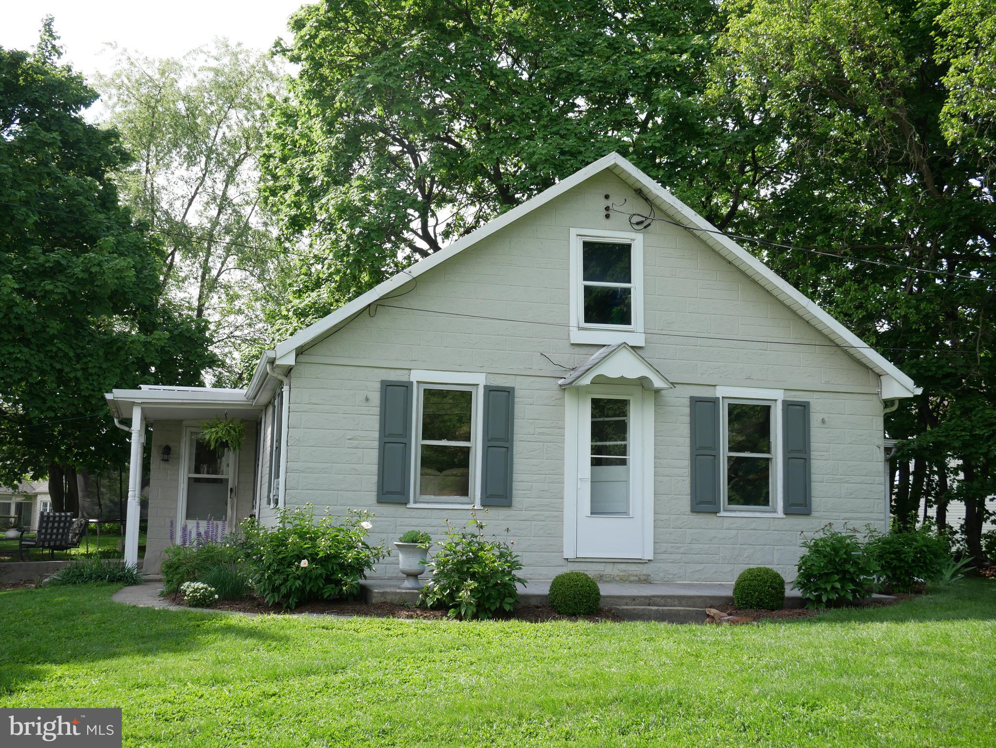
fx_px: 1267
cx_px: 498
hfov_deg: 42.9
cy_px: 374
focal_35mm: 44
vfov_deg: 32.9
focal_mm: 22
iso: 200
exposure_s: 1/200
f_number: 6.3
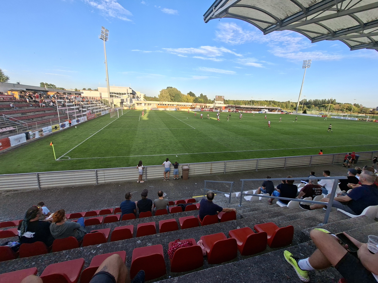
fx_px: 142
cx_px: 189
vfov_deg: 89.9
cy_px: 142
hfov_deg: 106.2
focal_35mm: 13
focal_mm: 1.74
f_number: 2.2
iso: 40
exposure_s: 1/310
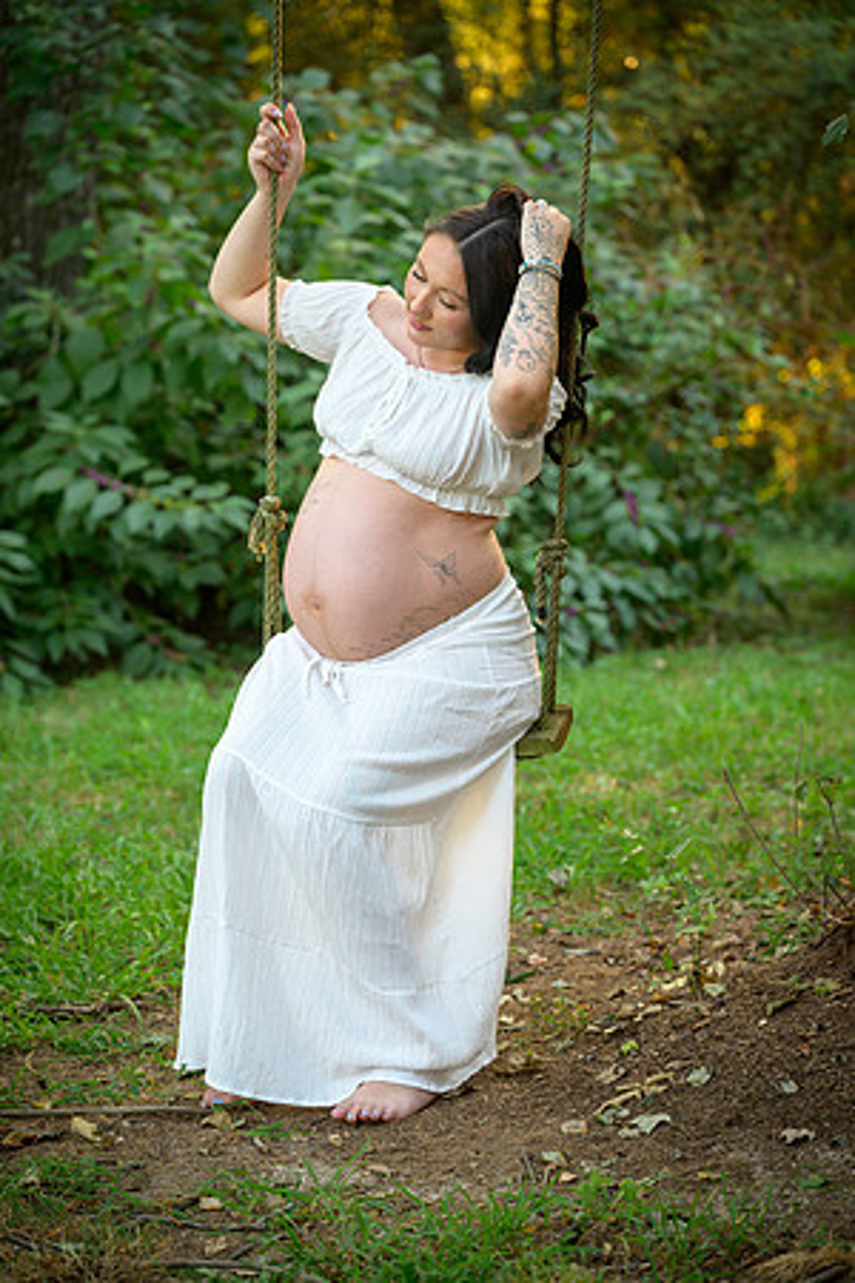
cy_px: 642
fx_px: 3740
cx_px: 428
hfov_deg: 13.0
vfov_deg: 19.5
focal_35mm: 105
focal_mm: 105
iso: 1100
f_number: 4
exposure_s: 1/125
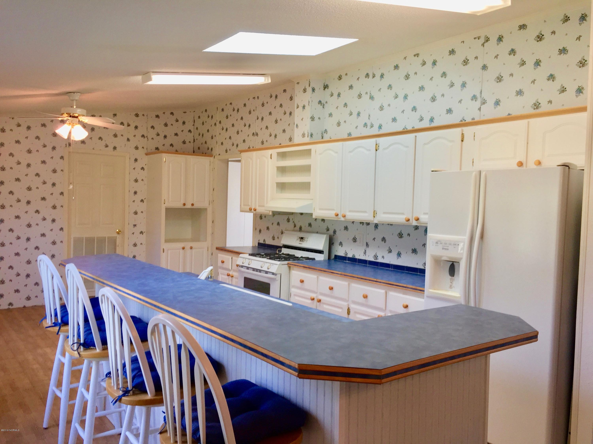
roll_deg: -2.5
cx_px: 296
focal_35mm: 29
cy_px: 222
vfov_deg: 48.2
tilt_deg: -4.5
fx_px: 497
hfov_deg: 61.7
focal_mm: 4.15
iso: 40
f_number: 2.2
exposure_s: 1/60
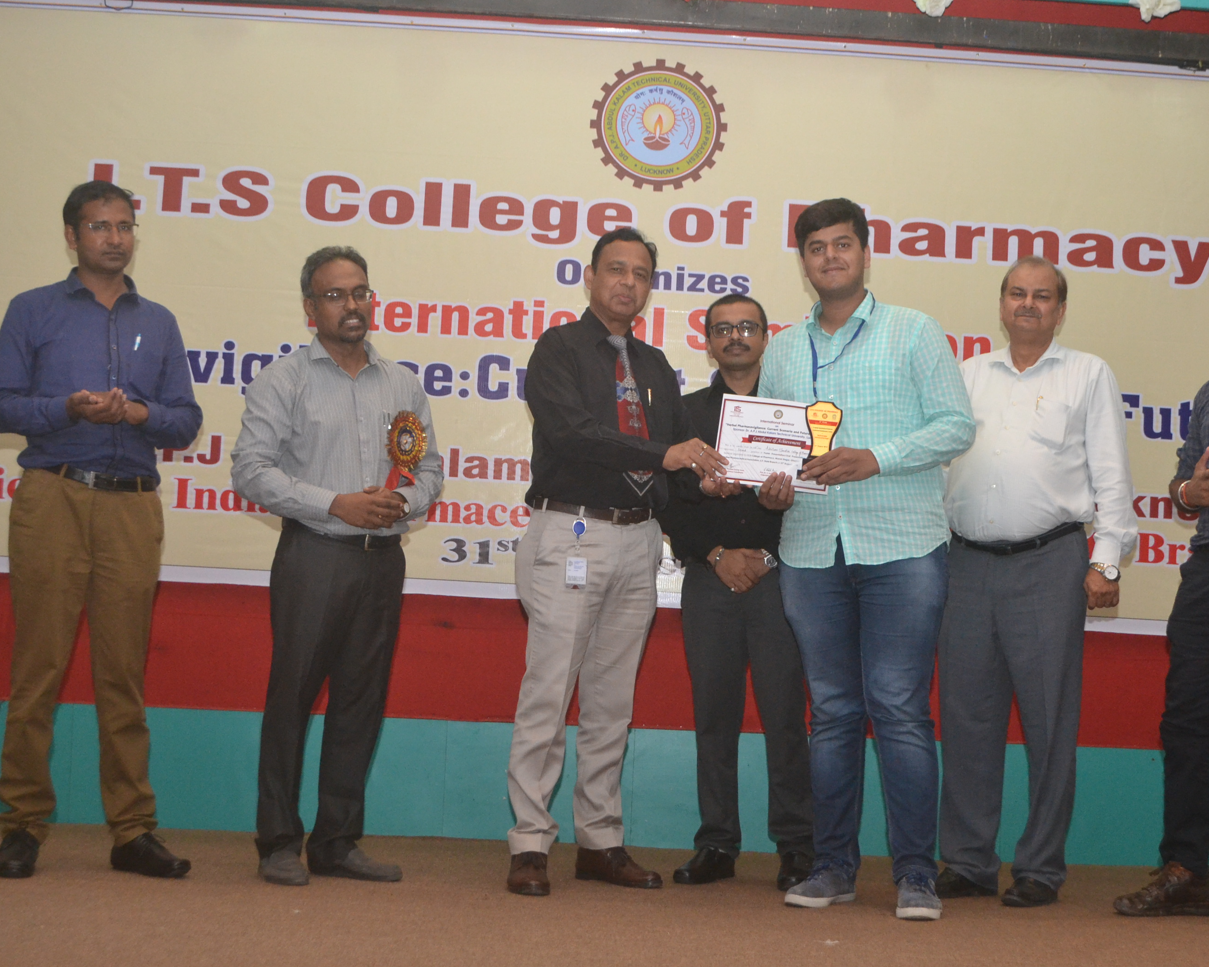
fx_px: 1861
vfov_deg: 29.1
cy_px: 516
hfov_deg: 35.9
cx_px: 705
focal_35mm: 52
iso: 1600
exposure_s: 1/125
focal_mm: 28
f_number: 5.6
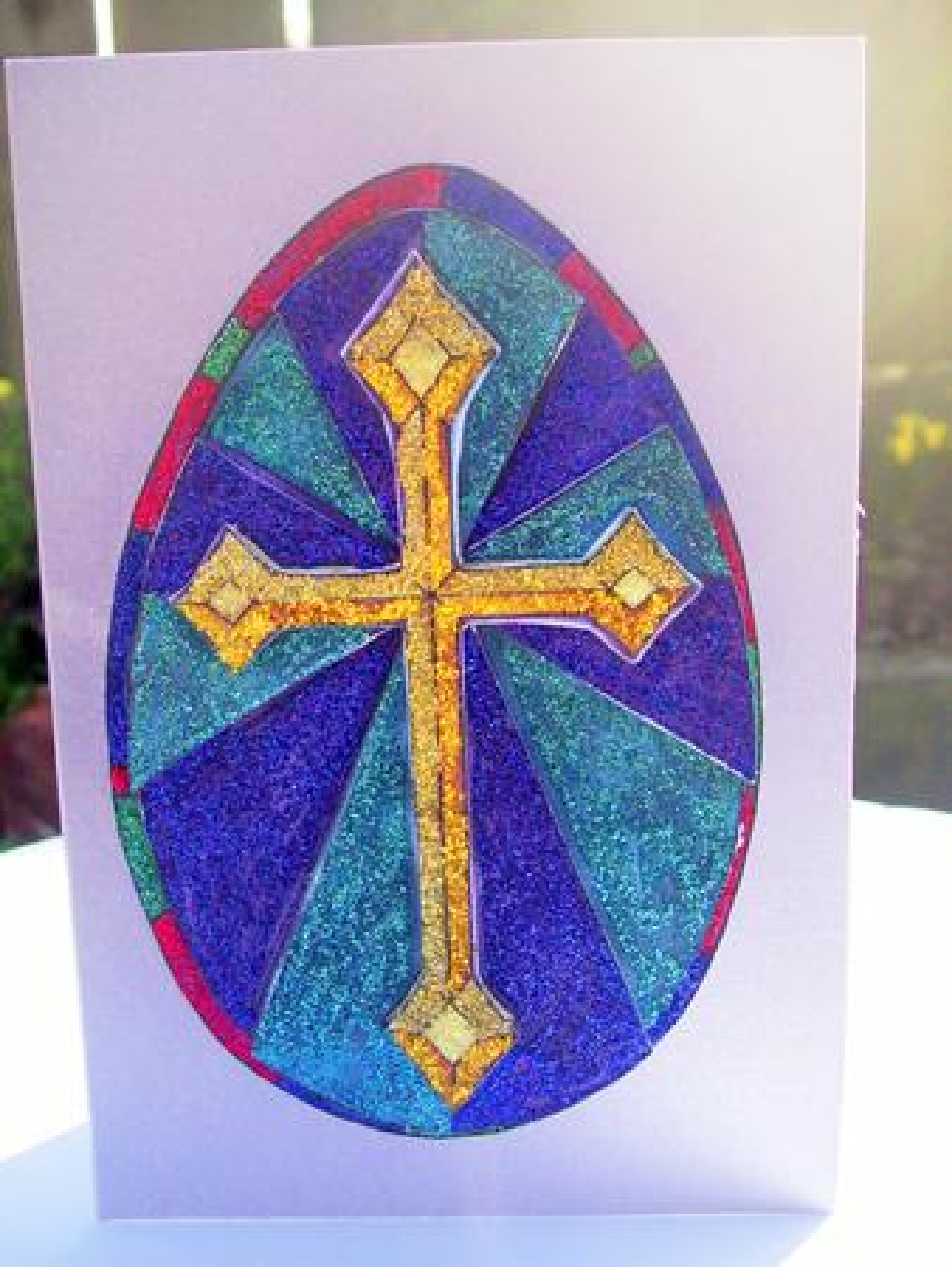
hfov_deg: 36.0
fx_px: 1465
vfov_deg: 46.8
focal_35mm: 40
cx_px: 476
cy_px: 634
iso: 80
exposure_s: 1/320
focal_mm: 7.1
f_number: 3.4
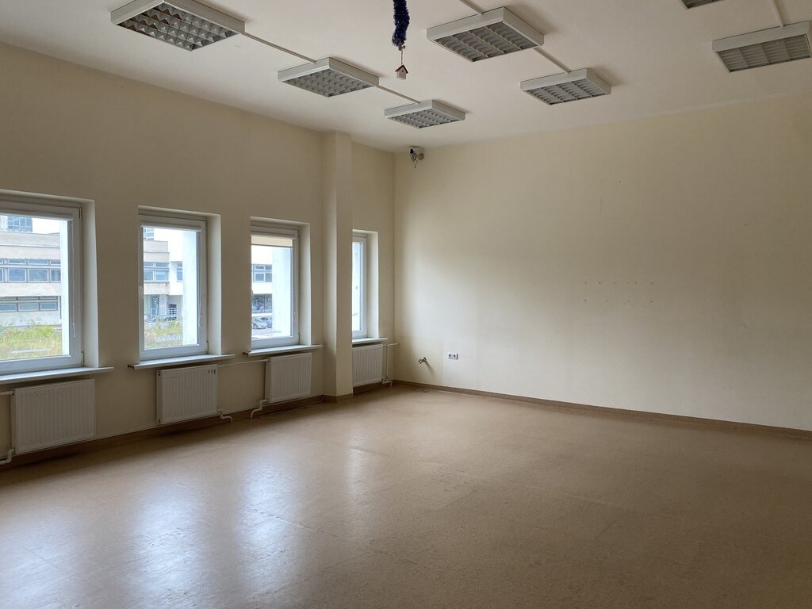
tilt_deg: -2.4
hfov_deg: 67.3
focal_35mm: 26
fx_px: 610
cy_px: 304
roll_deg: +0.0
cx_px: 406
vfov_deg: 53.1
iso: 80
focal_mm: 4.25
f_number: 1.8
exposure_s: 1/121
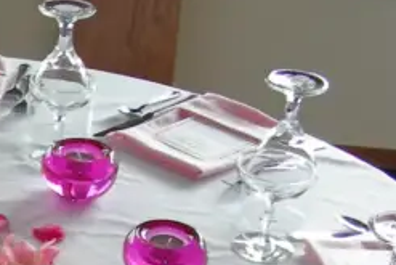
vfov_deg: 10.7
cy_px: 403
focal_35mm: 123
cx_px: -152
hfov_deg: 15.6
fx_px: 1354
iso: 50
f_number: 3.5
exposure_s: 1/30
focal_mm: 6.3
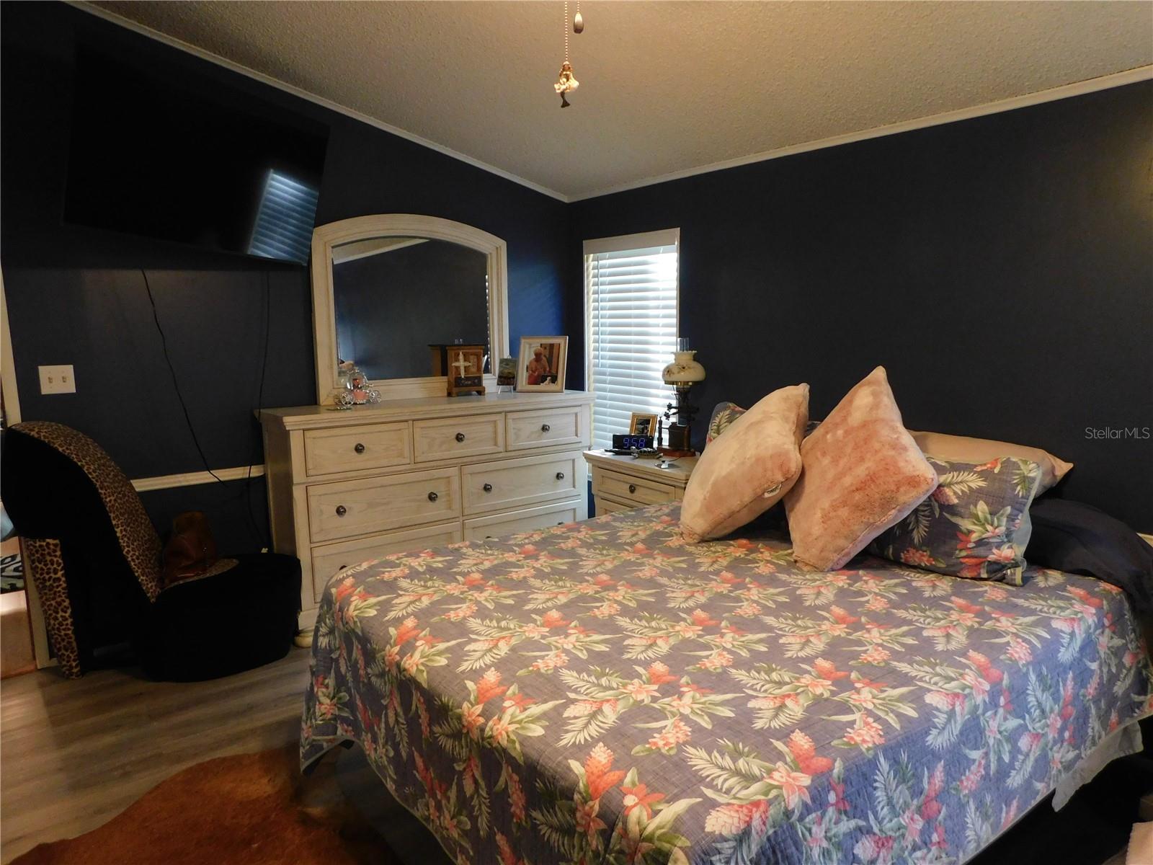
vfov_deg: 58.9
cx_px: 576
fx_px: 766
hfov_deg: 73.9
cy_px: 432
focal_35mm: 23
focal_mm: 4
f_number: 3
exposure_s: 1/30
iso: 400
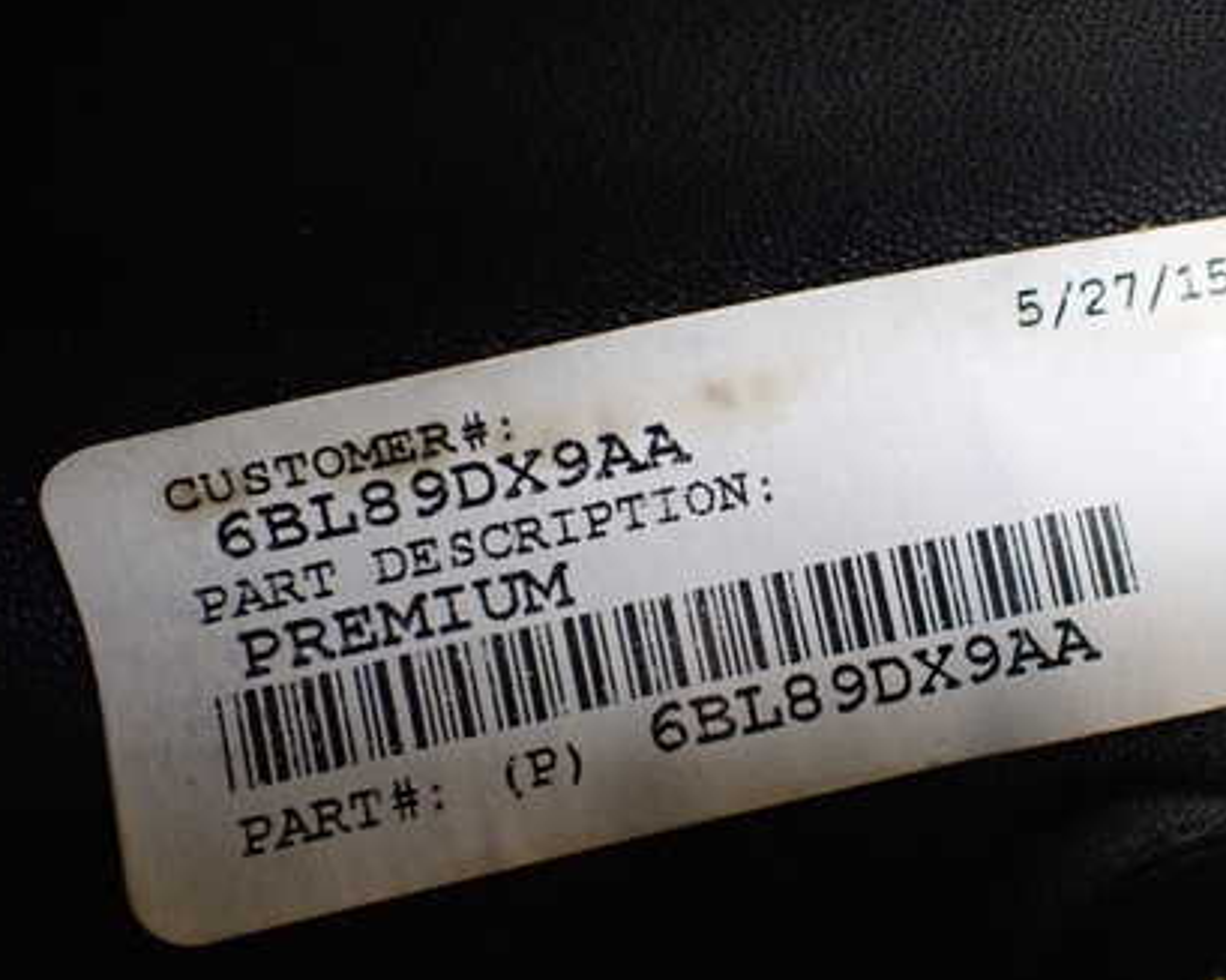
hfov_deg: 42.4
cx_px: 809
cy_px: 477
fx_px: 1560
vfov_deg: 34.9
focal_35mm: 43
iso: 400
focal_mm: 5.4
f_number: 2.3
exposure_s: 1/125
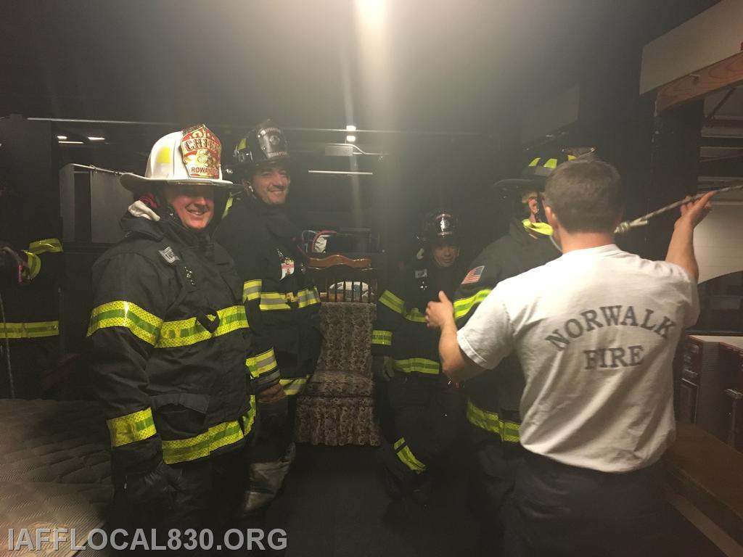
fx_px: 622
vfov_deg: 48.2
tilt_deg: -3.8
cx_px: 372
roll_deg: -2.8
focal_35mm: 29
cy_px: 278
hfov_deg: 61.7
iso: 160
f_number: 2.2
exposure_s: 1/30
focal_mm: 4.15
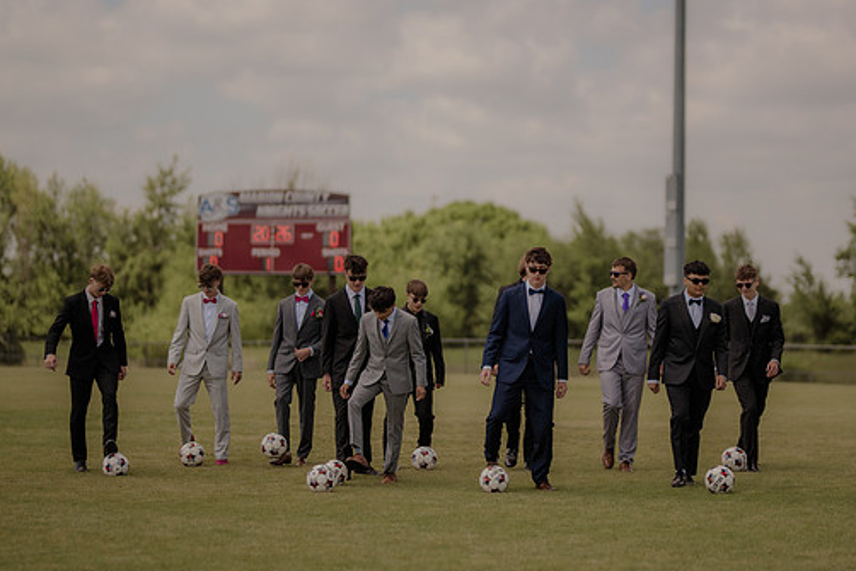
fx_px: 2569
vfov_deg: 12.7
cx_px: 469
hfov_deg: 18.9
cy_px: 315
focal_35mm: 108
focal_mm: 85
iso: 125
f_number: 1.4
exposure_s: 1/4000
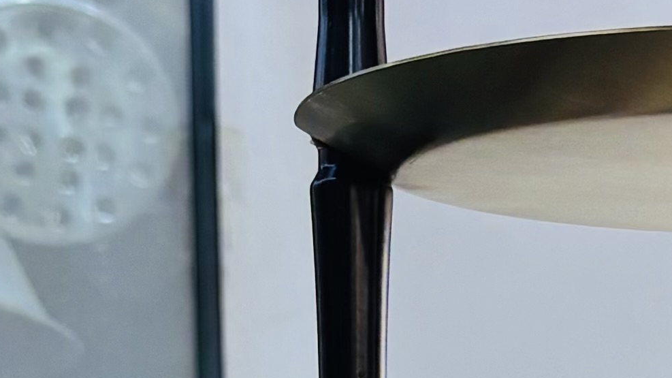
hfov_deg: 12.7
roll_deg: -1.0
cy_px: 1034
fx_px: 2922
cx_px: 888
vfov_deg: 6.8
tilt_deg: -7.8
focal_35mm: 164
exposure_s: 1/113
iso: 32
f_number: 1.6
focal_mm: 5.96
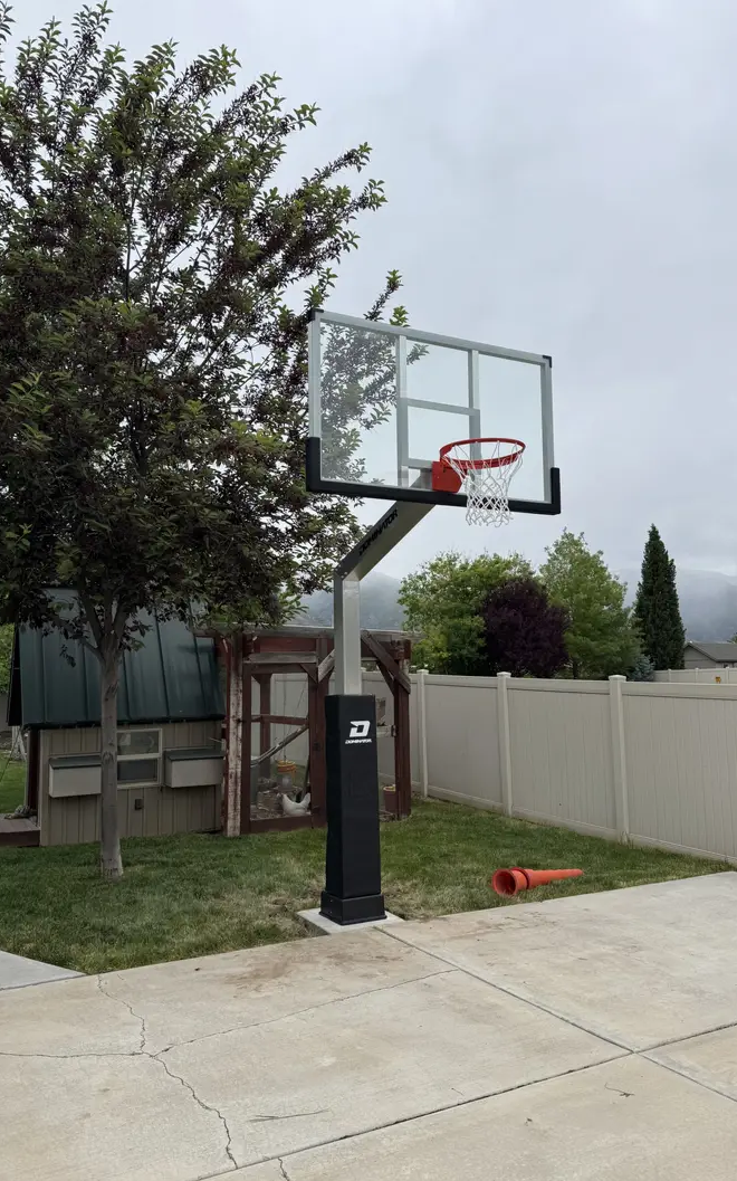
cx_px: 324
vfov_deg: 70.4
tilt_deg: +10.2
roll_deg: +2.1
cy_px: 585
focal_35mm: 26
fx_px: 836
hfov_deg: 47.5
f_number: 1.78
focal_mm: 6.76
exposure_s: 1/2105
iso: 80
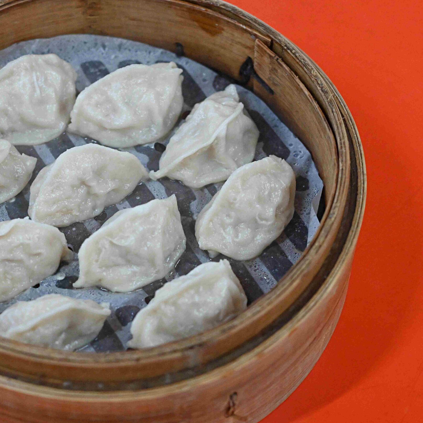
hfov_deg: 17.3
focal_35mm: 100
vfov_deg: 17.4
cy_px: 219
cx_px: 118
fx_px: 1383
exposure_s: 1/200
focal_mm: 50
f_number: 3.2
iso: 3200
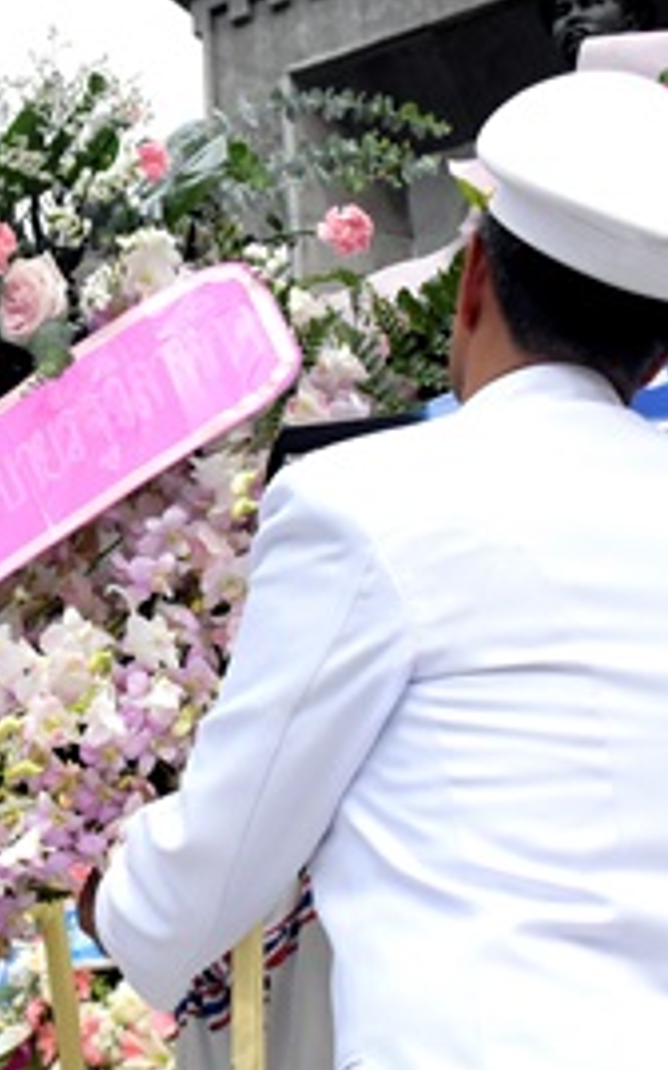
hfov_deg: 17.0
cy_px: 630
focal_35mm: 75
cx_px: -12
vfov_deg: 27.4
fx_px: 2186
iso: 2500
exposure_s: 1/8000
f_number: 5.6
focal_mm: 24
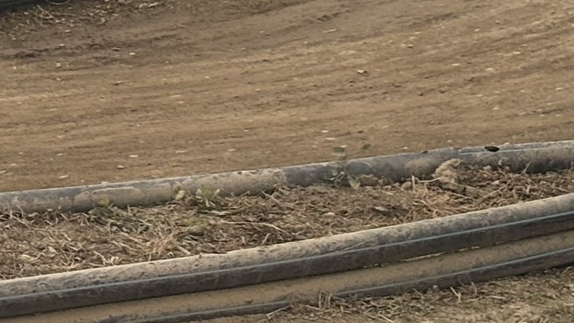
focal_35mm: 227
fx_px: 3455
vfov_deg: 5.2
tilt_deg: -0.7
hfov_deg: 9.2
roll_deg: +1.5
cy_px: -504
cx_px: -292
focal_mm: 5.96
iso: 40
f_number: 1.6
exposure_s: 1/3205
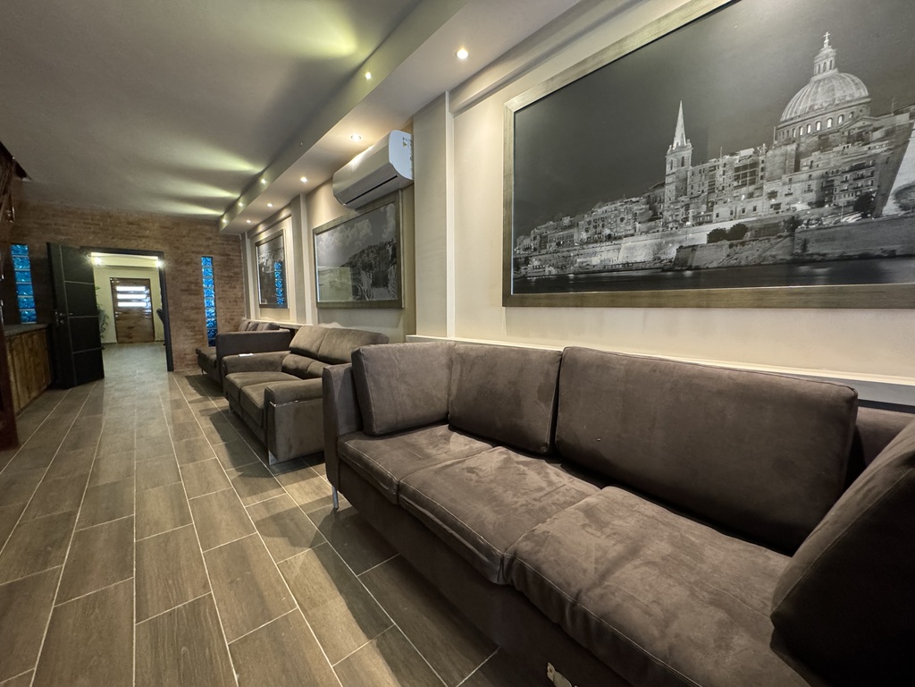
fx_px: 370
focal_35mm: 14
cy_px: 344
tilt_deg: -5.8
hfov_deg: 102.1
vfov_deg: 85.7
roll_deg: +0.1
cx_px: 458
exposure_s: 1/50
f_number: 2.2
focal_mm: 2.22
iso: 640
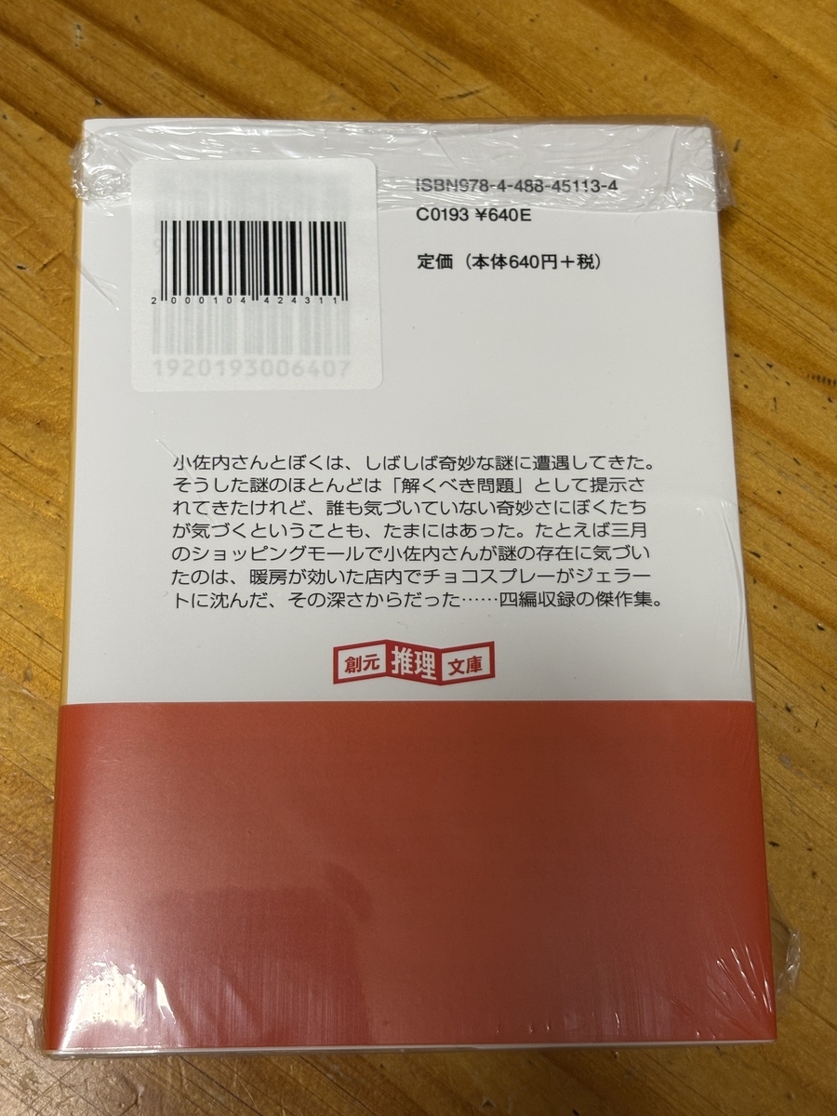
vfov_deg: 36.8
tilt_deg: -74.4
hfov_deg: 28.0
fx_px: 1676
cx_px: 418
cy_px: 558
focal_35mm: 52
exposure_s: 1/50
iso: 64
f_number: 1.6
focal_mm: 5.96
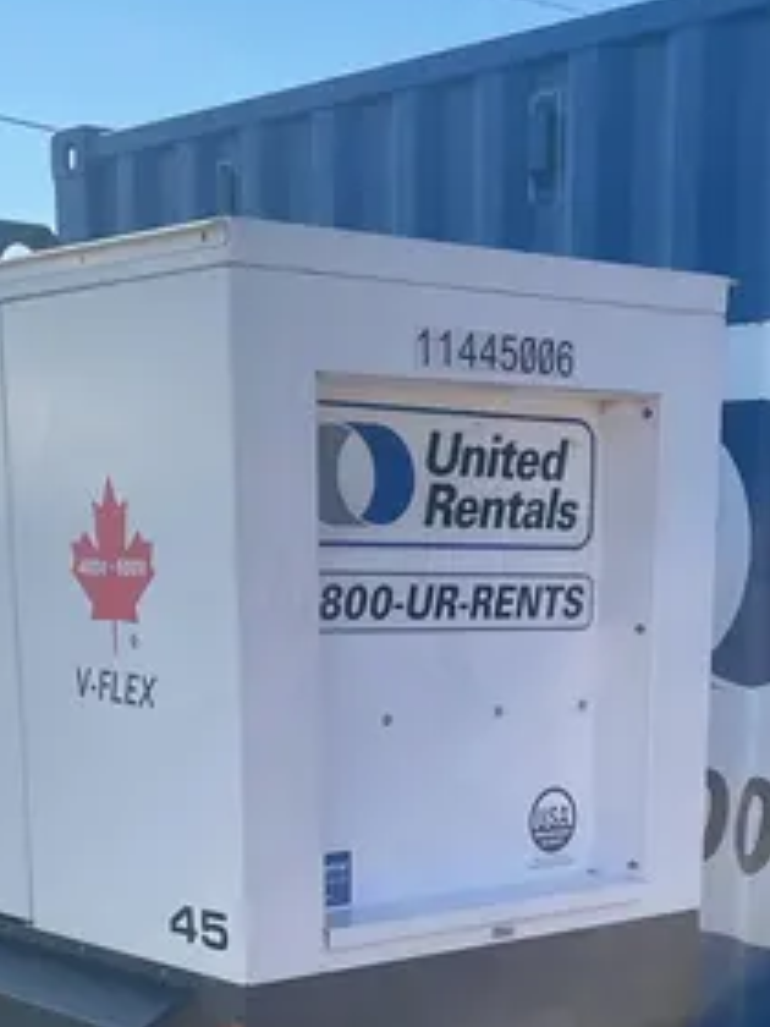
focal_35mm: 68
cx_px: 374
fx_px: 2017
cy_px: 1055
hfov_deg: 21.6
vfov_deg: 26.8
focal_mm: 4.2
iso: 32
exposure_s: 1/1770
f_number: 1.6
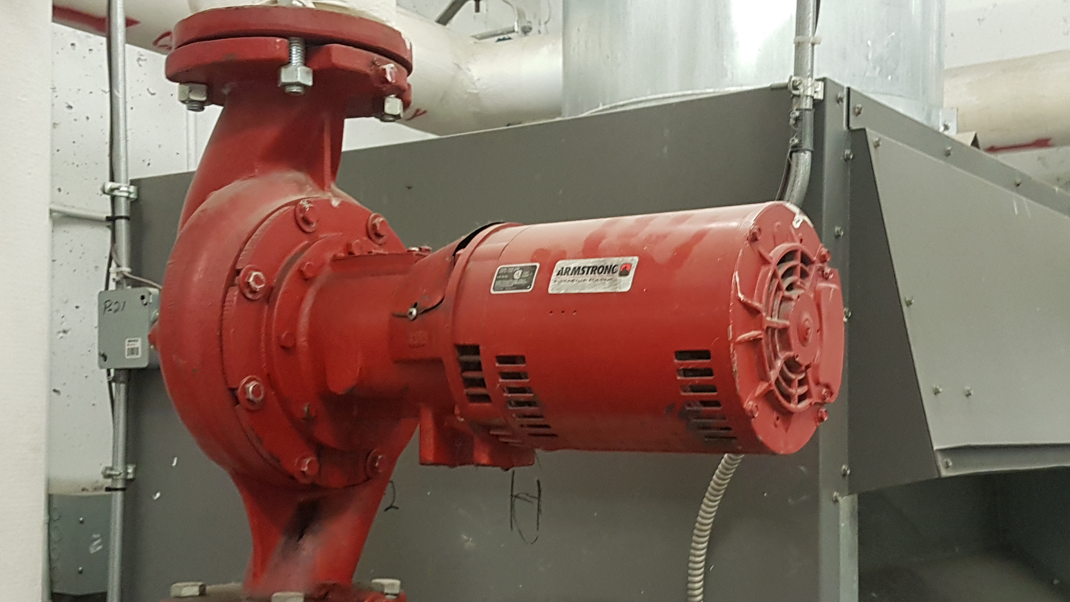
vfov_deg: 40.0
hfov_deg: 66.1
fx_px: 823
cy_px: 366
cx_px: 543
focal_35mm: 29
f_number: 1.7
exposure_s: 1/24
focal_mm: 4.2
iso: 250
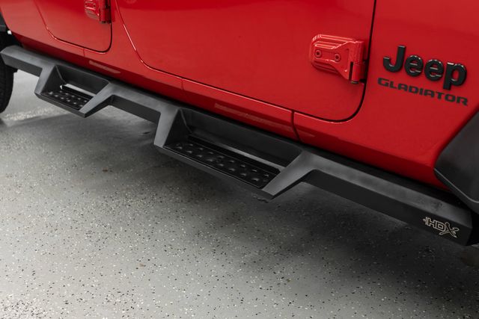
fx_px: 559
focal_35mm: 42
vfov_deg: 31.9
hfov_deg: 46.4
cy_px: 160
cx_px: 240
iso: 320
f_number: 3.2
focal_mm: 28
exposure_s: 1/40
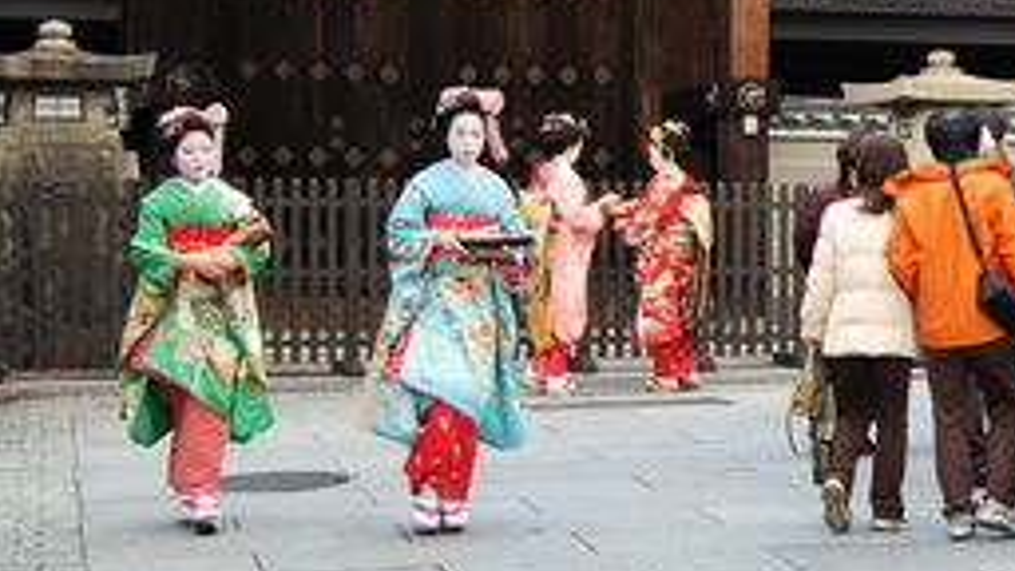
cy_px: 141
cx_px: 948
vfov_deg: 12.1
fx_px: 2691
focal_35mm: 100
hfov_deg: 20.8
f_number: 5.6
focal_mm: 34
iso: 360
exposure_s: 1/125
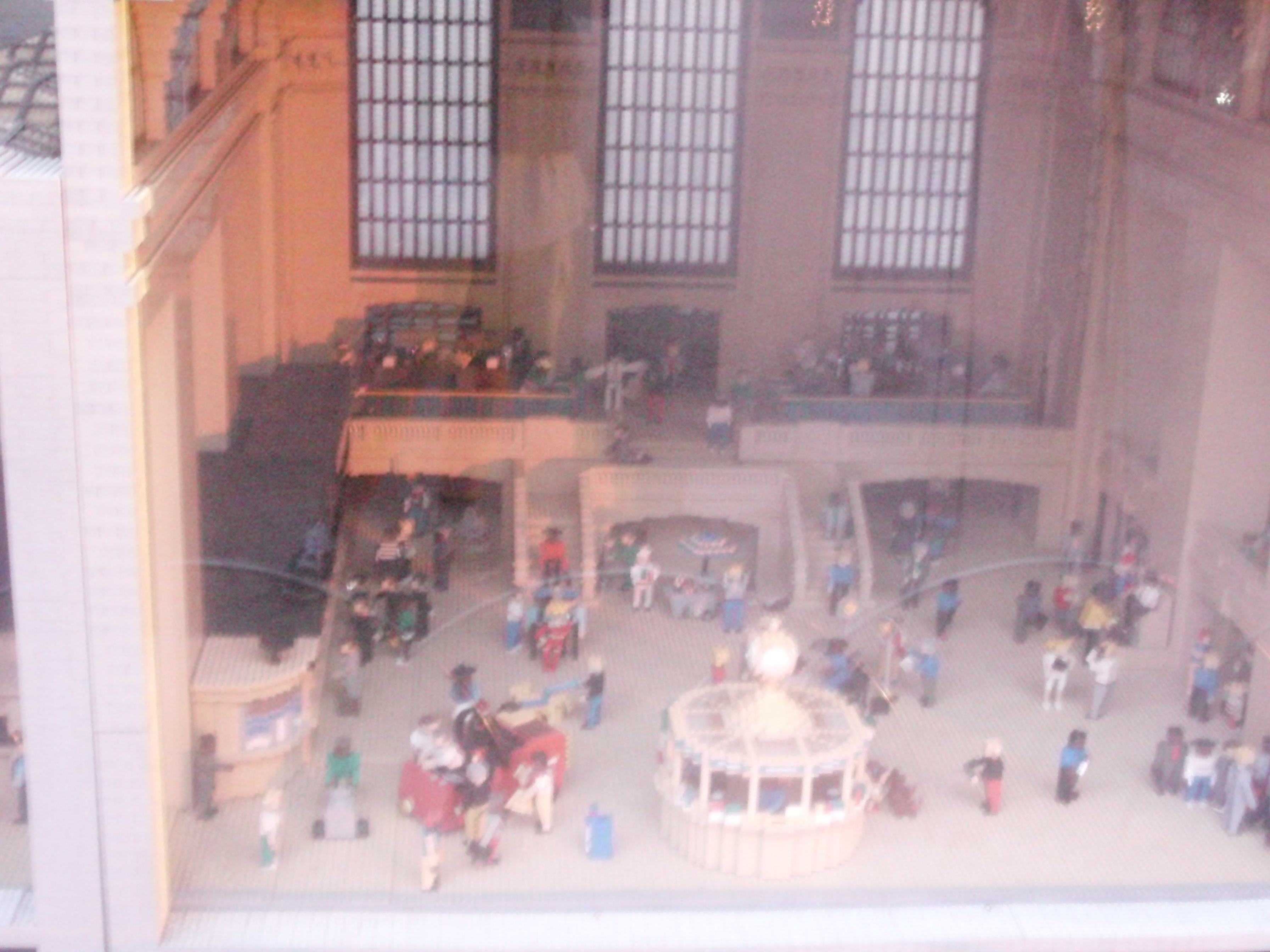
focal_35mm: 56
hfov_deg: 34.3
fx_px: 2055
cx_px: 635
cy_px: 476
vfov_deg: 26.1
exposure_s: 1/2
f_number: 3.8
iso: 1600
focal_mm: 9.4
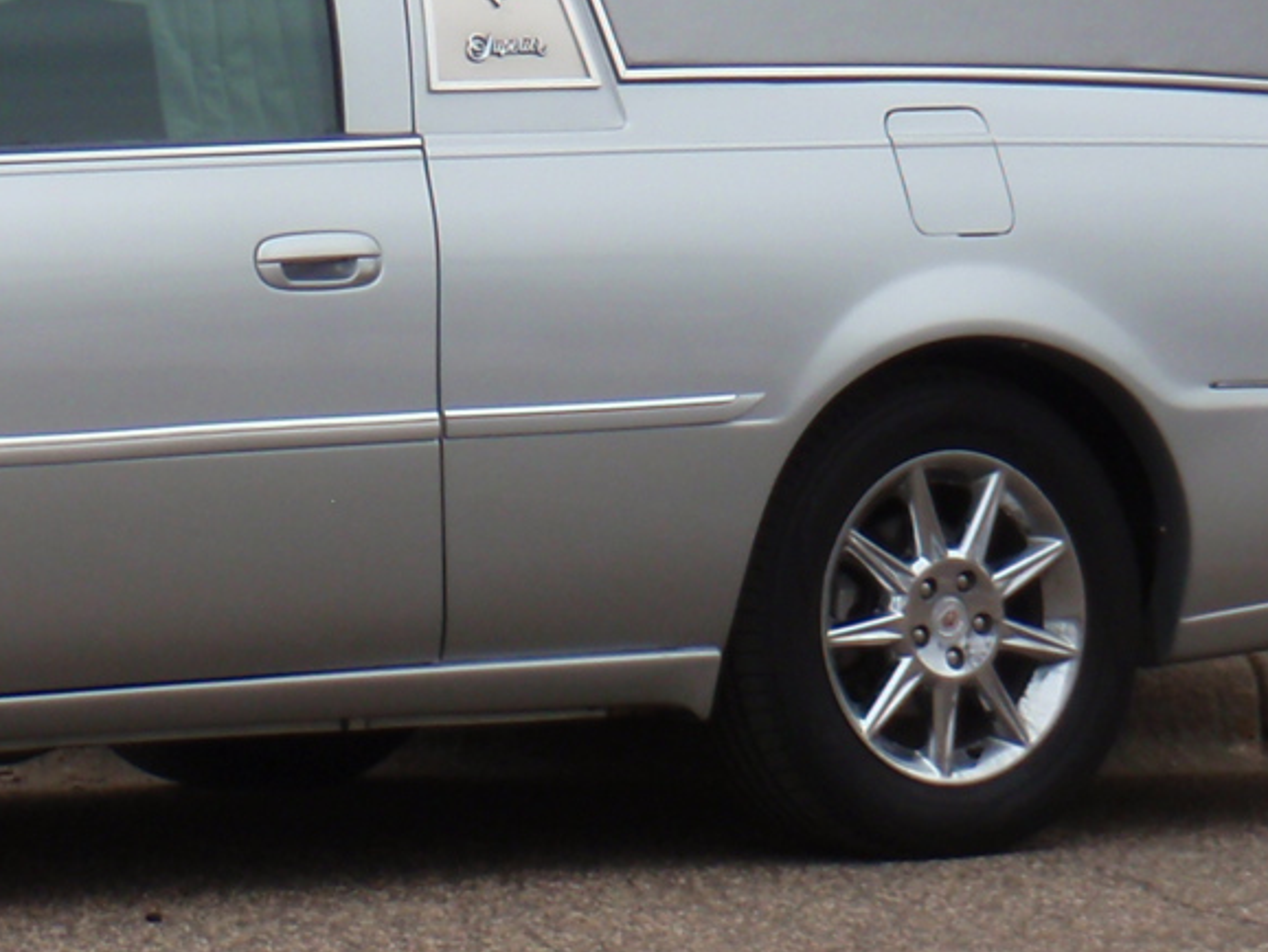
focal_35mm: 294
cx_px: -494
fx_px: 10774
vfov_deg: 5.0
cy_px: -97
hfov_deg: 6.7
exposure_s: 1/160
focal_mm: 14.94
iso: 64
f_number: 5.1
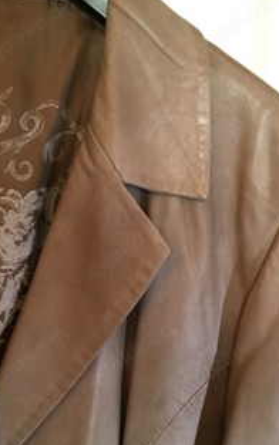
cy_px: 269
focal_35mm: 42
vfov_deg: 46.9
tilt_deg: -9.9
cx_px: 181
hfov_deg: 30.4
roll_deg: -2.7
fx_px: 510
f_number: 2.4
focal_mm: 3.3
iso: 250
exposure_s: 1/33
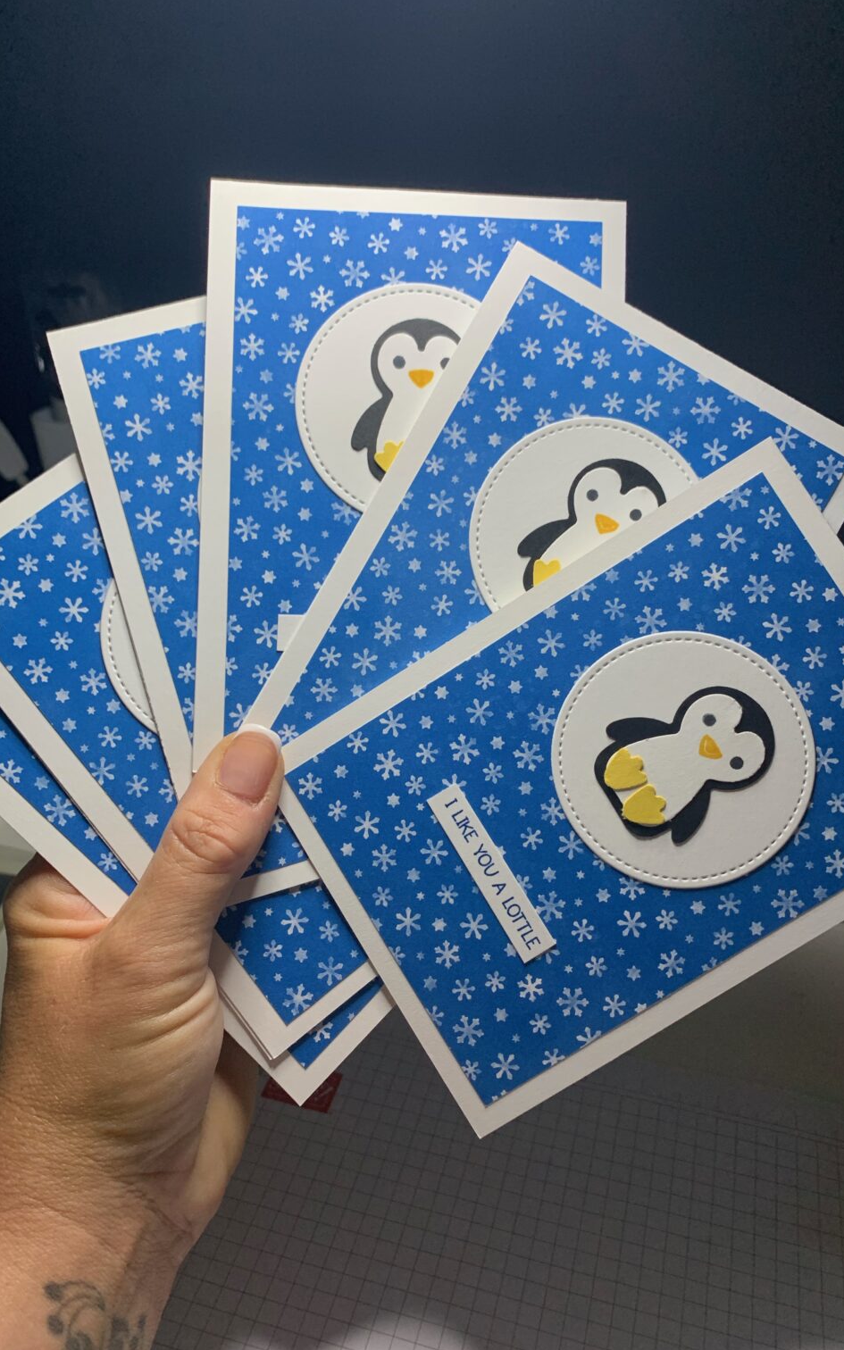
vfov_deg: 66.5
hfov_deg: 44.5
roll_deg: -1.6
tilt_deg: -28.6
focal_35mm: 28
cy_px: 681
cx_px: 428
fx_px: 1030
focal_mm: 4.25
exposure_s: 1/121
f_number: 1.8
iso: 64
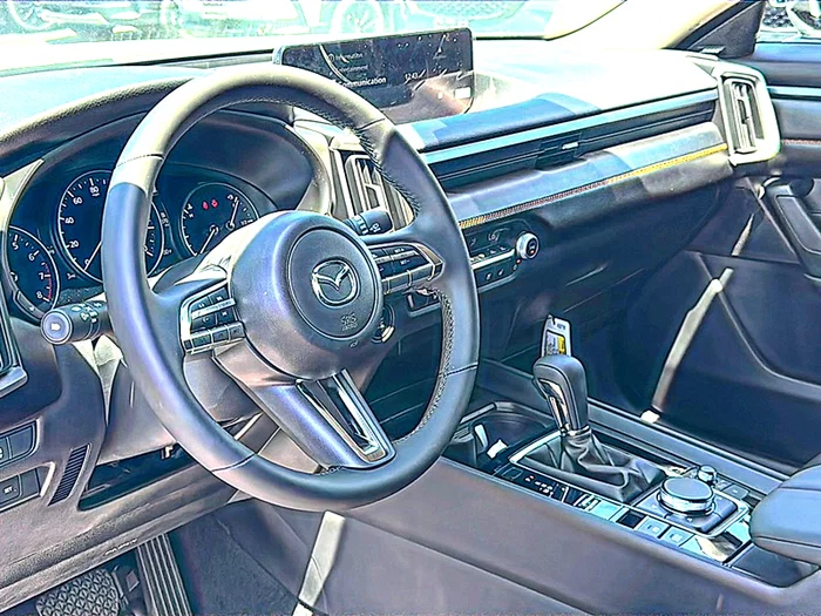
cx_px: 410
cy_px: 308
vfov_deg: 36.0
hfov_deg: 46.8
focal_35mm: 40
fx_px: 949
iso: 125
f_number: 1.78
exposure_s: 1/291
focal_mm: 6.86
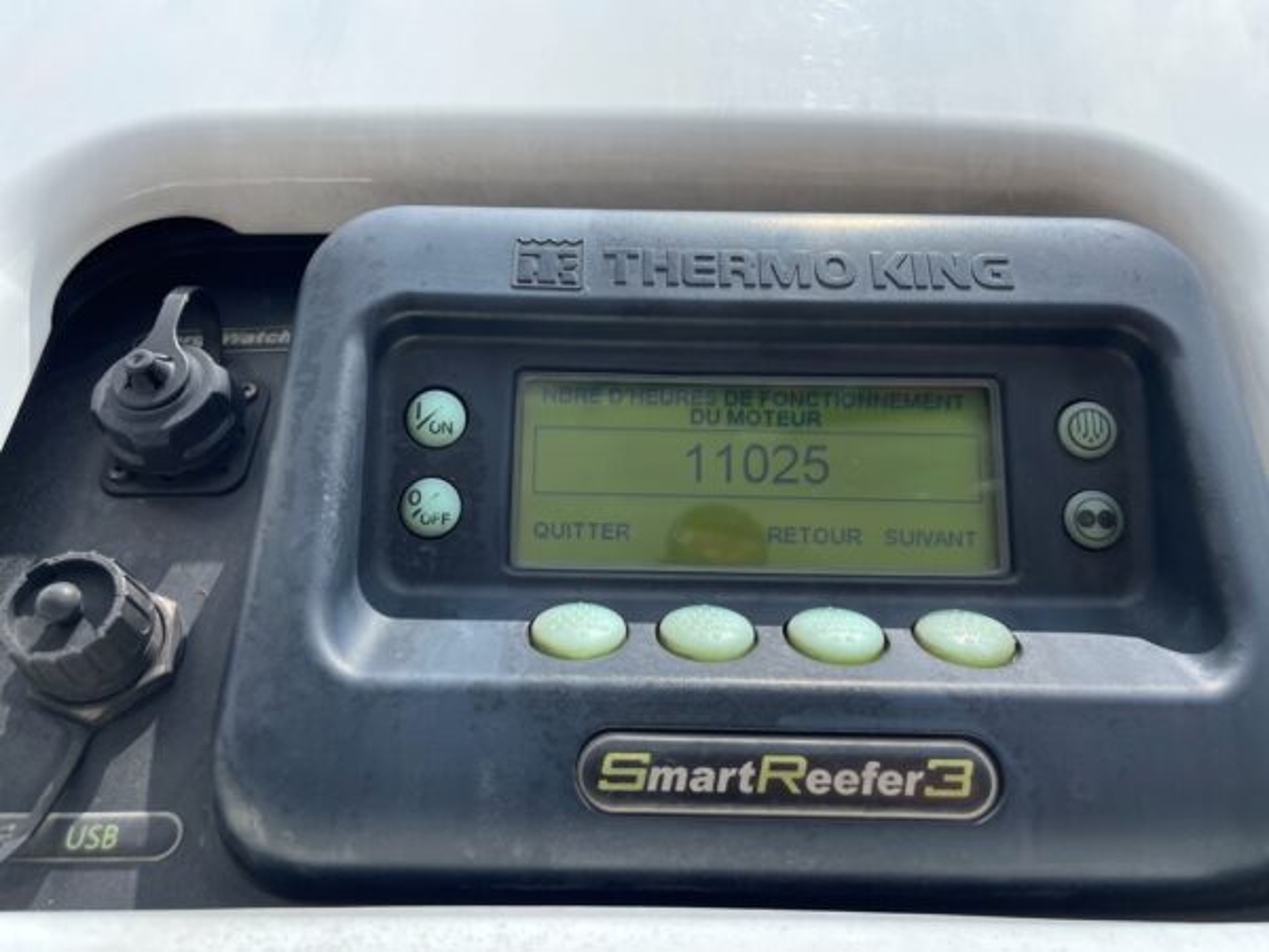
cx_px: 634
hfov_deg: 67.3
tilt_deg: +33.2
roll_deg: +1.8
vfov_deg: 53.1
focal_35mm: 26
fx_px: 953
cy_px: 476
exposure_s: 1/2817
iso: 32
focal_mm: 4.2
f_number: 1.6
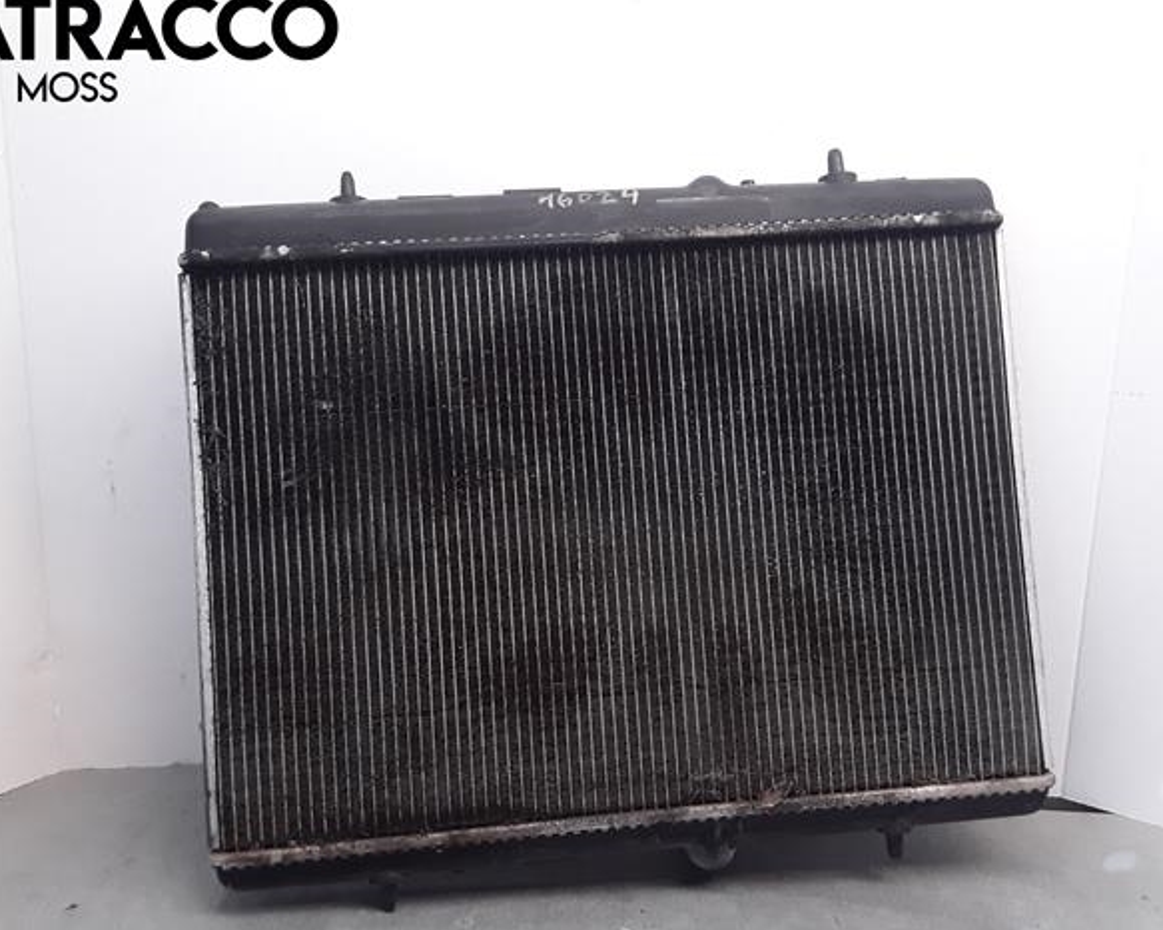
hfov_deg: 58.8
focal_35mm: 30
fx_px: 1032
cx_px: 592
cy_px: 471
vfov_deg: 48.5
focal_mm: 2.91
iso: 100
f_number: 1.9
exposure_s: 1/108
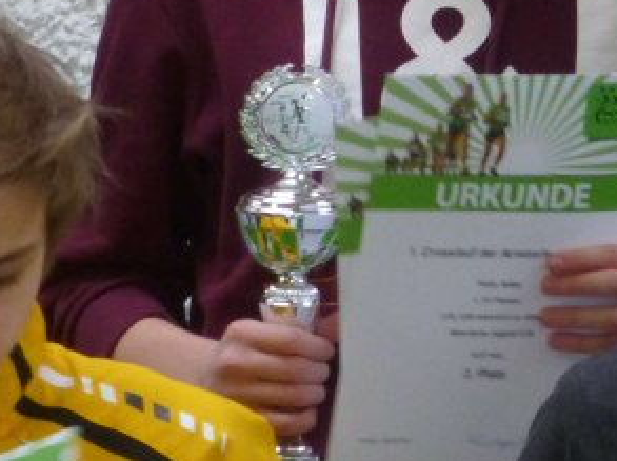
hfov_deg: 4.5
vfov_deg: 3.3
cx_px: 909
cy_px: -102
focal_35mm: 443
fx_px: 7886
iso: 400
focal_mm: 21.8
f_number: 5.4
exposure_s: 1/40
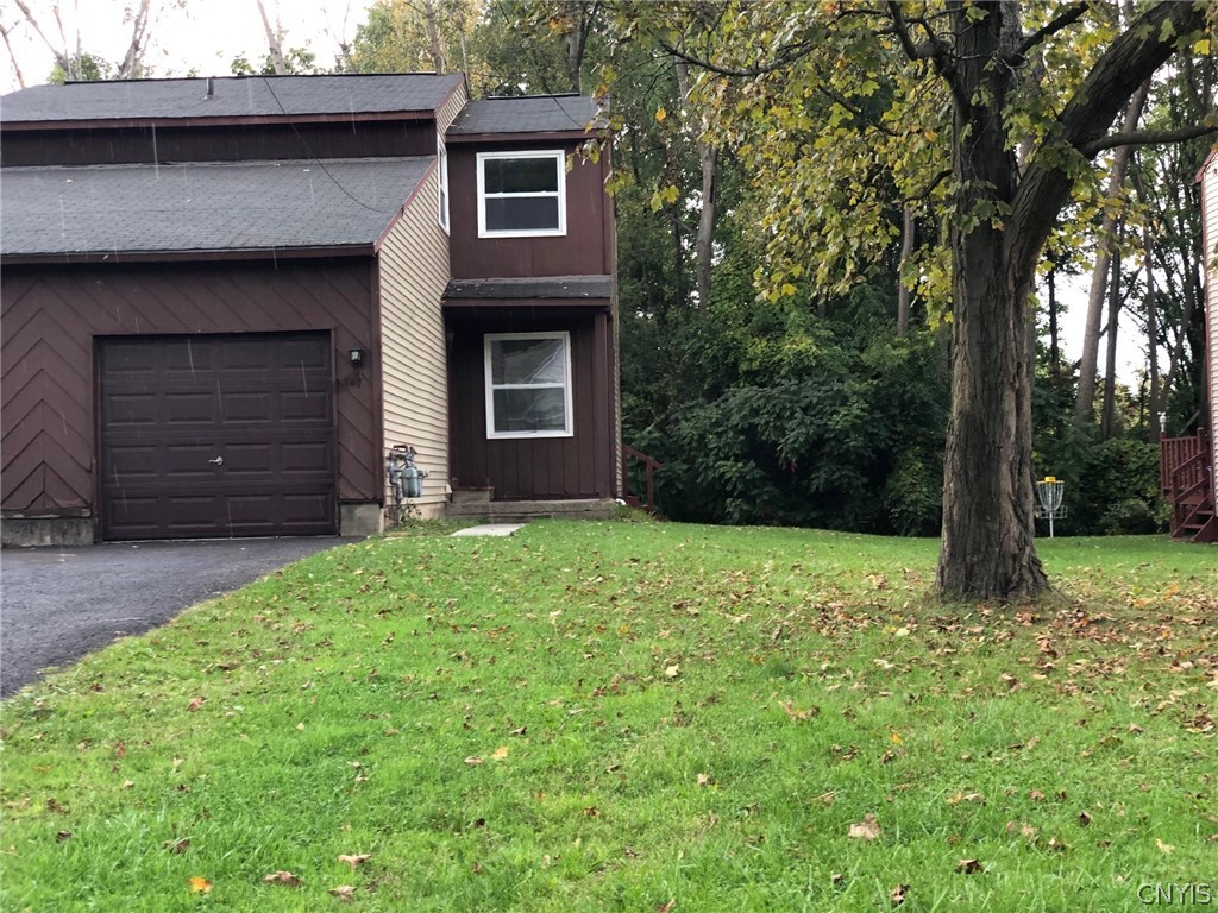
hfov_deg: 36.8
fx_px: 1830
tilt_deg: +0.9
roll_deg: +1.2
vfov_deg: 28.0
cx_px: 609
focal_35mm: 52
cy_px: 456
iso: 50
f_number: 2.4
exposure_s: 1/60
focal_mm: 6
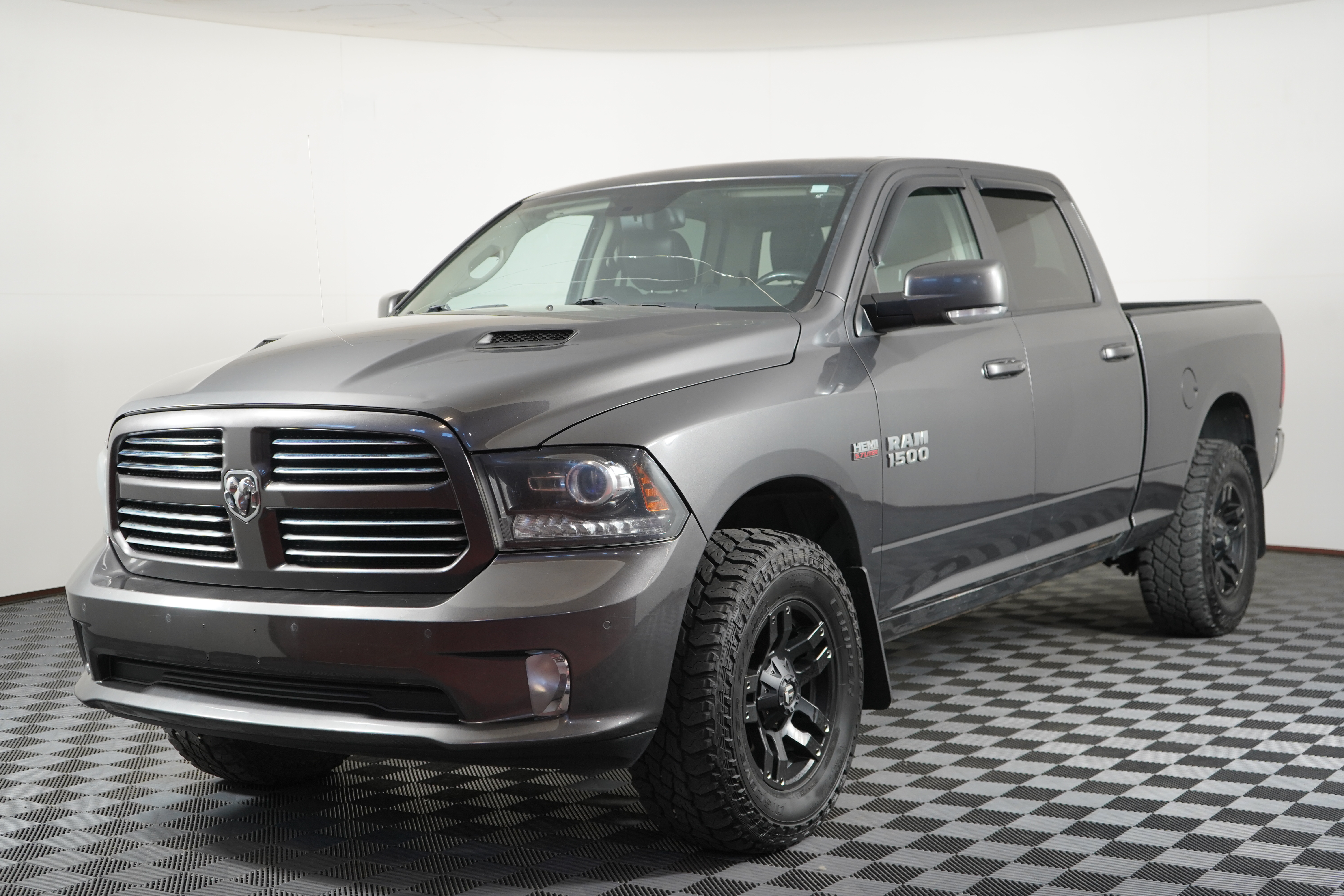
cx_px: 672
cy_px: 448
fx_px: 1792
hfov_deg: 41.1
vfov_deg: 28.1
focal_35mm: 48
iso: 1000
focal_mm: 48
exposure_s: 1/160
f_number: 4.5
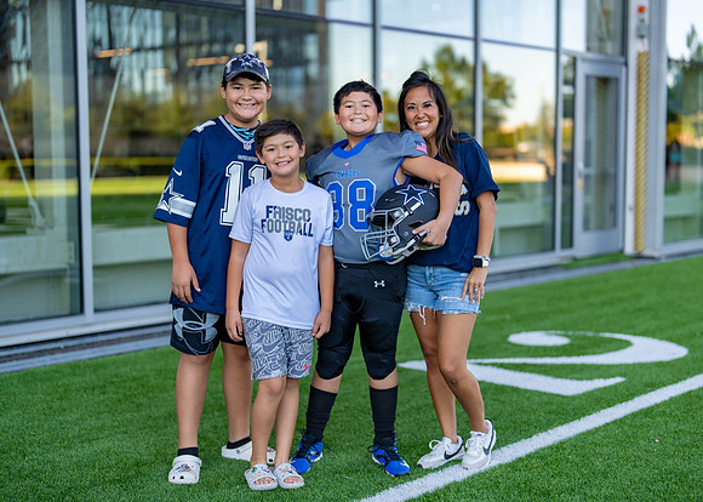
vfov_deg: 25.9
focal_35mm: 55
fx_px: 1091
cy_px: 251
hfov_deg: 35.7
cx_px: 383
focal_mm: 50
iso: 100
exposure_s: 1/640
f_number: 1.2
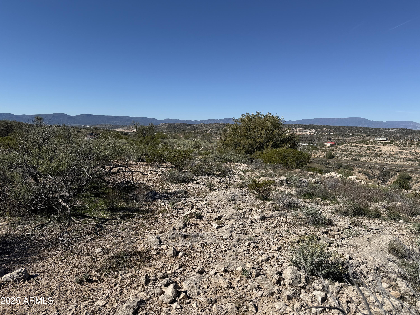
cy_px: 158
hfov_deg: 71.6
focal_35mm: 24
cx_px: 210
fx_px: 291
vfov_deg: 56.8
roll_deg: -1.2
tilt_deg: -4.3
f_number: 1.78
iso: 80
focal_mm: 6.76
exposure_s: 1/6711
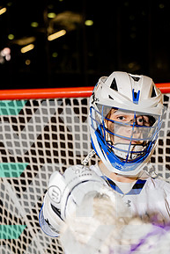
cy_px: 191
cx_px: 106
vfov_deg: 18.6
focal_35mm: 109
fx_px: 771
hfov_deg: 12.6
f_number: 4
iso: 400
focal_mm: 70
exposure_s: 1/250
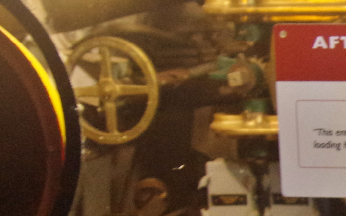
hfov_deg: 6.2
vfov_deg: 4.0
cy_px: 236
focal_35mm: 328
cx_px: 688
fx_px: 3093
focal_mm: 45
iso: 2000
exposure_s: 1/30
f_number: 2.8
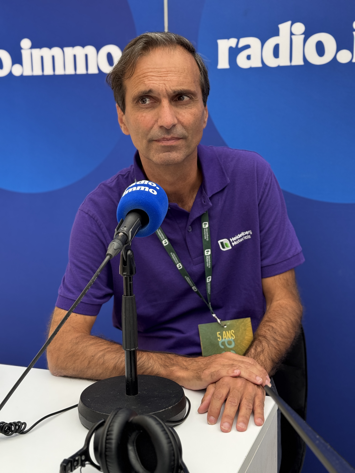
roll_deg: +0.8
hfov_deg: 30.3
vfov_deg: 39.7
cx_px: 178
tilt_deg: -8.9
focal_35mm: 48
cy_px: 236
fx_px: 656
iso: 64
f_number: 1.78
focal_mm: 6.76
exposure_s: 1/328
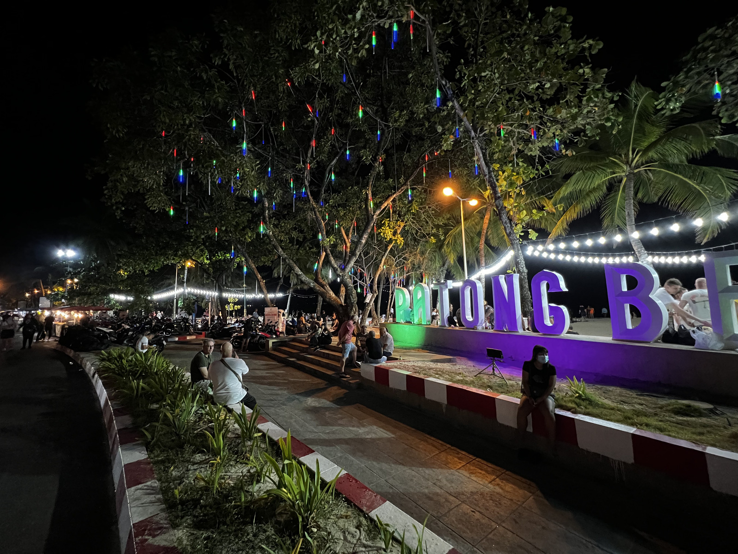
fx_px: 277
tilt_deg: +5.2
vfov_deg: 89.9
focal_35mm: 13
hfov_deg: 106.2
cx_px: 369
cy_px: 277
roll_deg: +1.9
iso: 800
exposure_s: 1/33
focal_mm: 1.57
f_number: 1.8
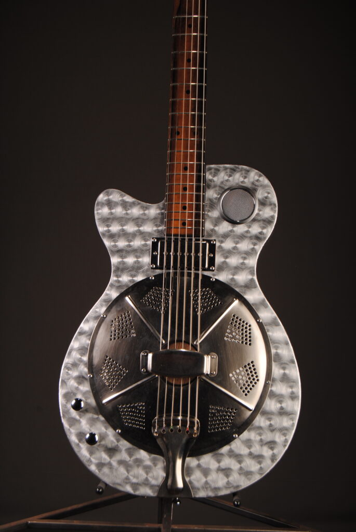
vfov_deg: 31.9
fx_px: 932
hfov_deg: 21.6
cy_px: 266
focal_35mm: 63
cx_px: 178
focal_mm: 42
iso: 100
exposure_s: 1/160
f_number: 8
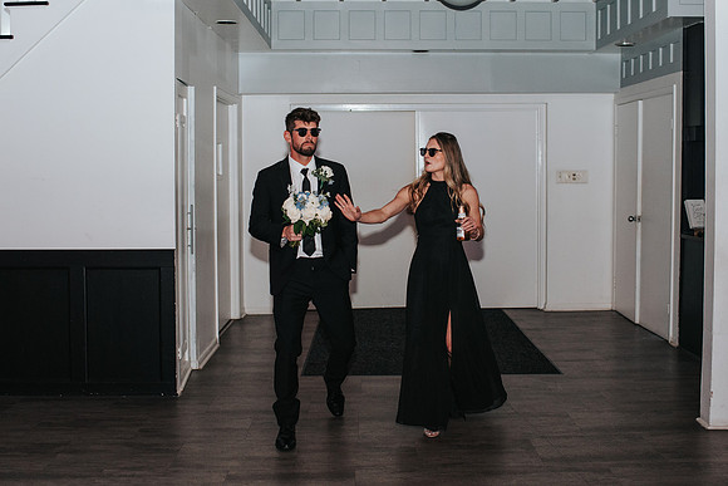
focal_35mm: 46
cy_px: 199
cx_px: 365
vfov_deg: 29.4
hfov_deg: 43.0
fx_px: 924
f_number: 2.8
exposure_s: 1/200
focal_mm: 35
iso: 1000
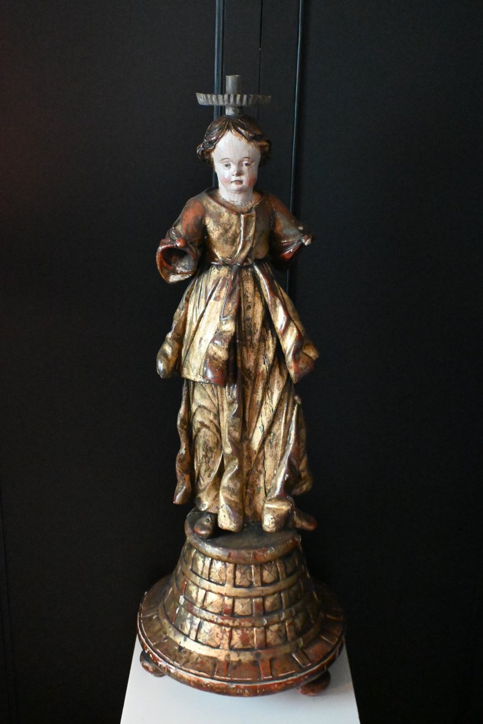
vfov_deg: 49.6
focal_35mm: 39
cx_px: 242
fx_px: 785
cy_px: 362
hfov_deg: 34.2
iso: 12800
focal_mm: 26
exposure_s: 1/30
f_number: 4.5
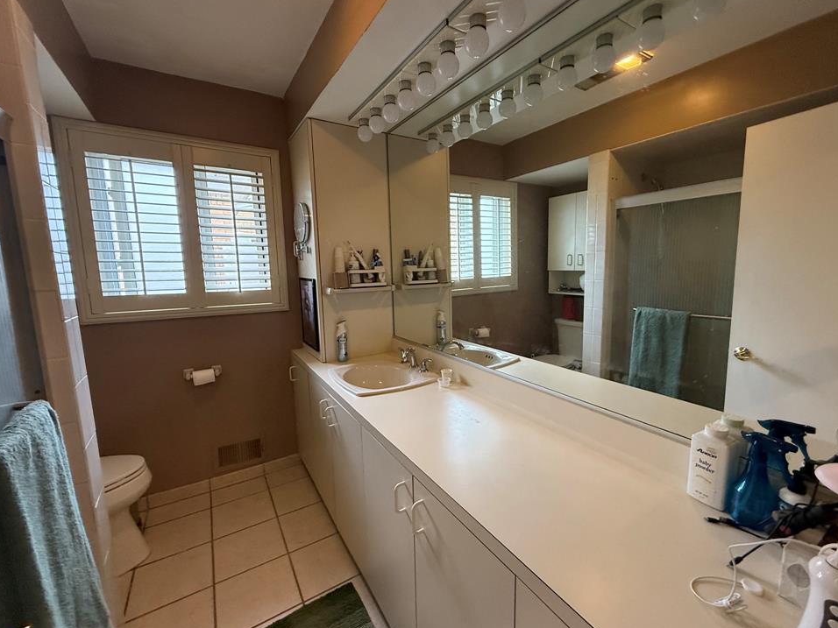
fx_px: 363
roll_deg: +1.0
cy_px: 315
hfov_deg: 98.1
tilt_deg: -7.4
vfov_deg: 81.7
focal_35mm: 15
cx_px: 440
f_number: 2.2
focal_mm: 2.22
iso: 500
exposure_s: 1/120
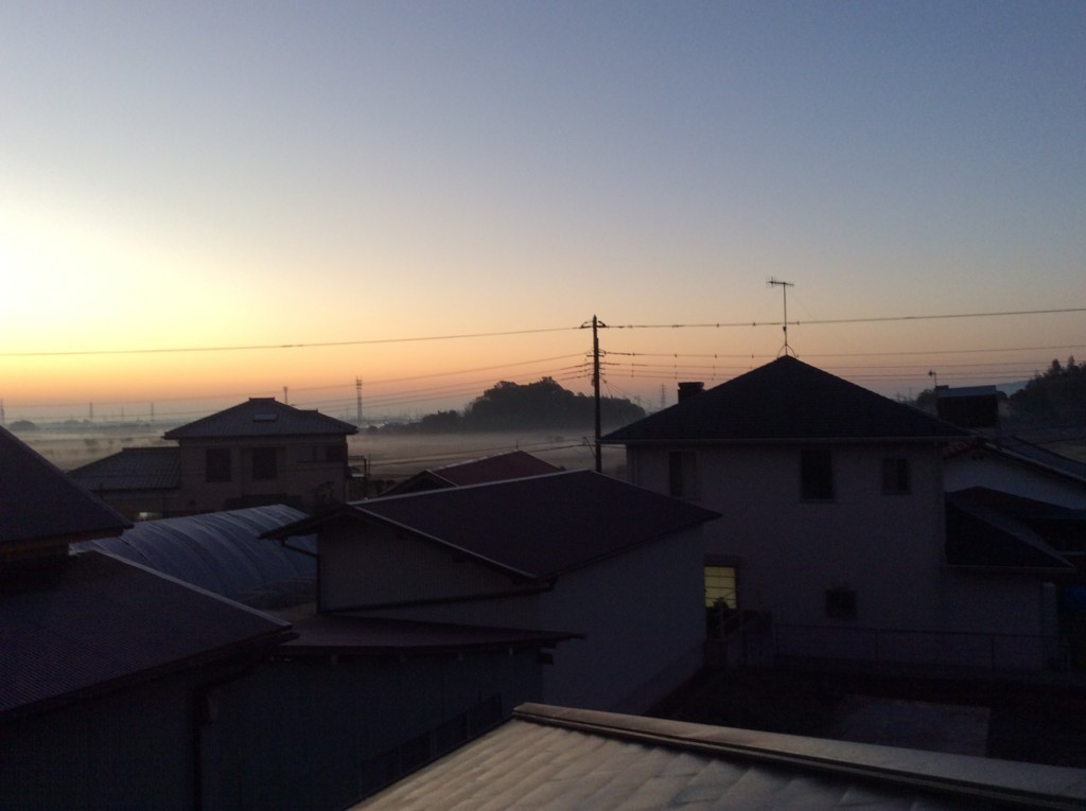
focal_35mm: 32
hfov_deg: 56.9
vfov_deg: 44.1
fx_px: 1003
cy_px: 406
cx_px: 543
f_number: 2.4
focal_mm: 3.3
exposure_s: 1/24
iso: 40
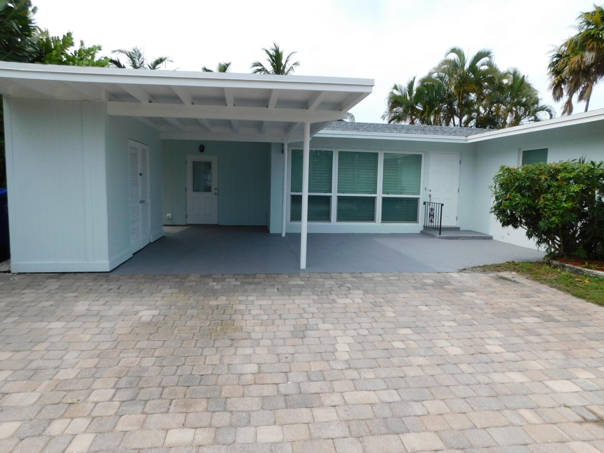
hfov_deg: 73.9
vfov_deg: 58.9
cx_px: 302
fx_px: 401
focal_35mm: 23
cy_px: 226
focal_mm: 4
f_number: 3
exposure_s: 1/1250
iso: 125
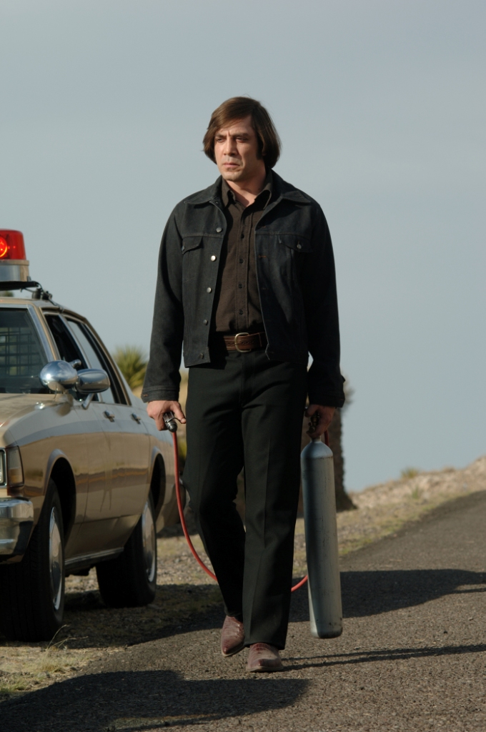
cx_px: 243
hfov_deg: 6.8
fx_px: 4111
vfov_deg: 10.2
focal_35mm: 202
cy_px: 366
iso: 100
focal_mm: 135
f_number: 9
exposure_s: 1/250
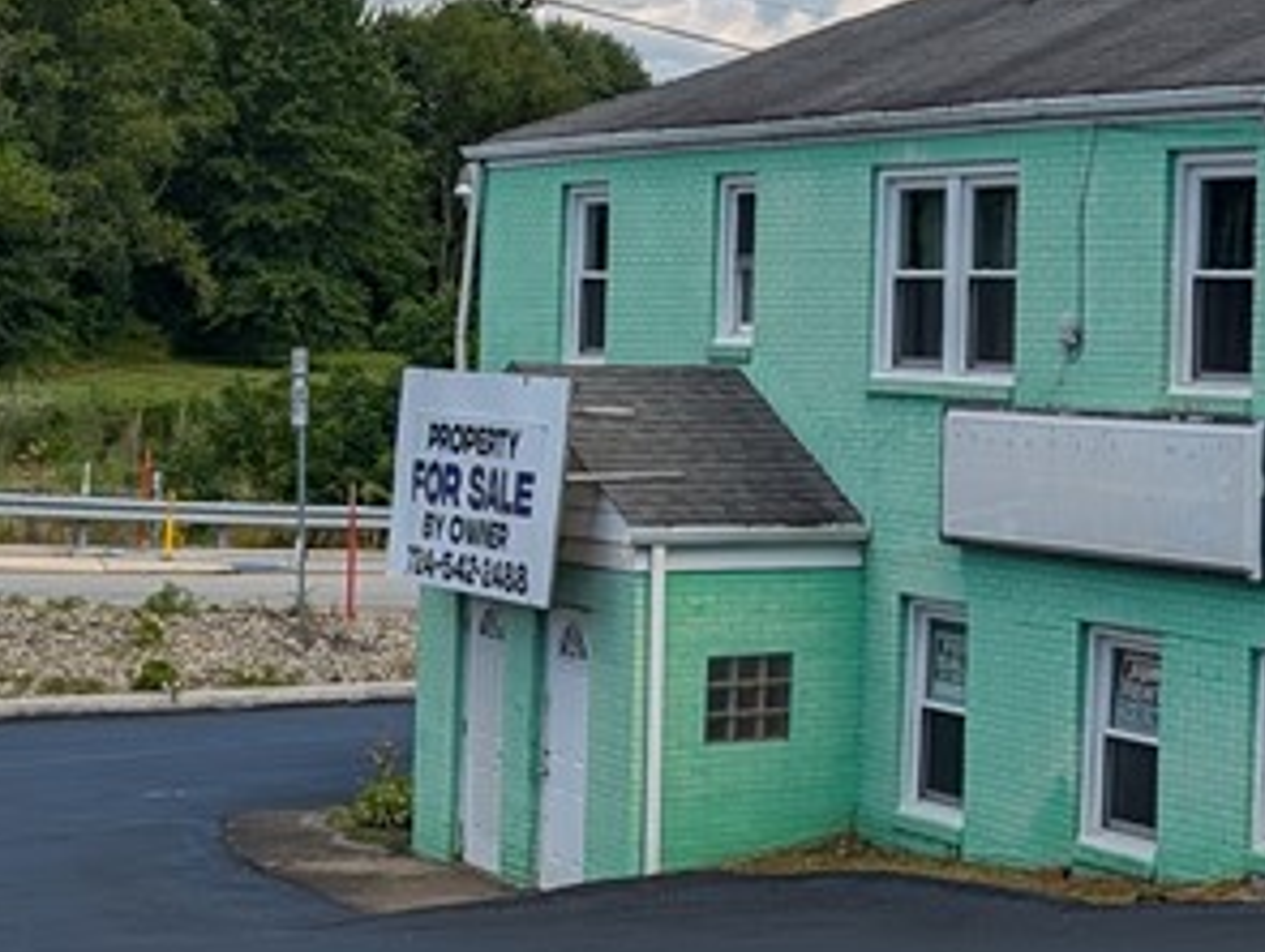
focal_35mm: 83
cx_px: 1743
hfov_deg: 20.9
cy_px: 365
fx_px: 3037
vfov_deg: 17.8
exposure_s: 1/1462
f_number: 1.68
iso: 20
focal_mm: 6.9
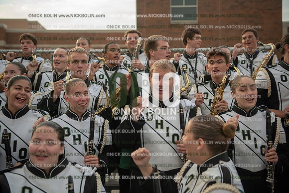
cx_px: 144
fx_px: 385
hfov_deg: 41.1
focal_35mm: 48
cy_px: 96
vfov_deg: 28.1
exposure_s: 1/800
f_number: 3.2
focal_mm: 48
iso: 800
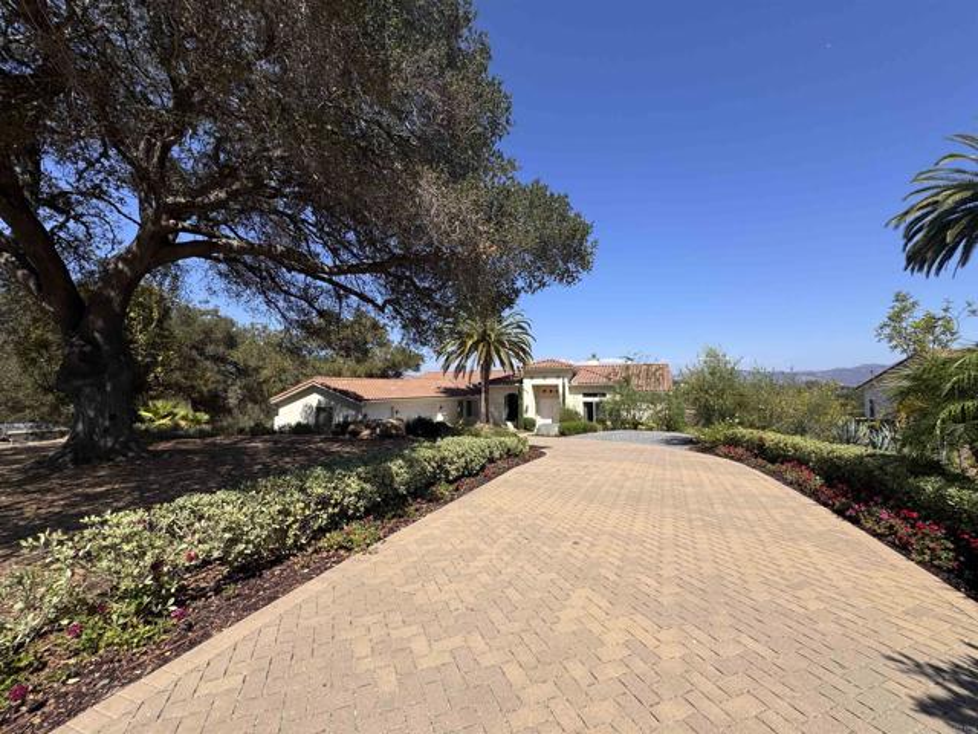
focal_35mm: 14
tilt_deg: +4.0
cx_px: 489
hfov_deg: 102.1
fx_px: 396
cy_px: 367
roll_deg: +0.1
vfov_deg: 85.7
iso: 50
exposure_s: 1/1748
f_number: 2.2
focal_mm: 2.22
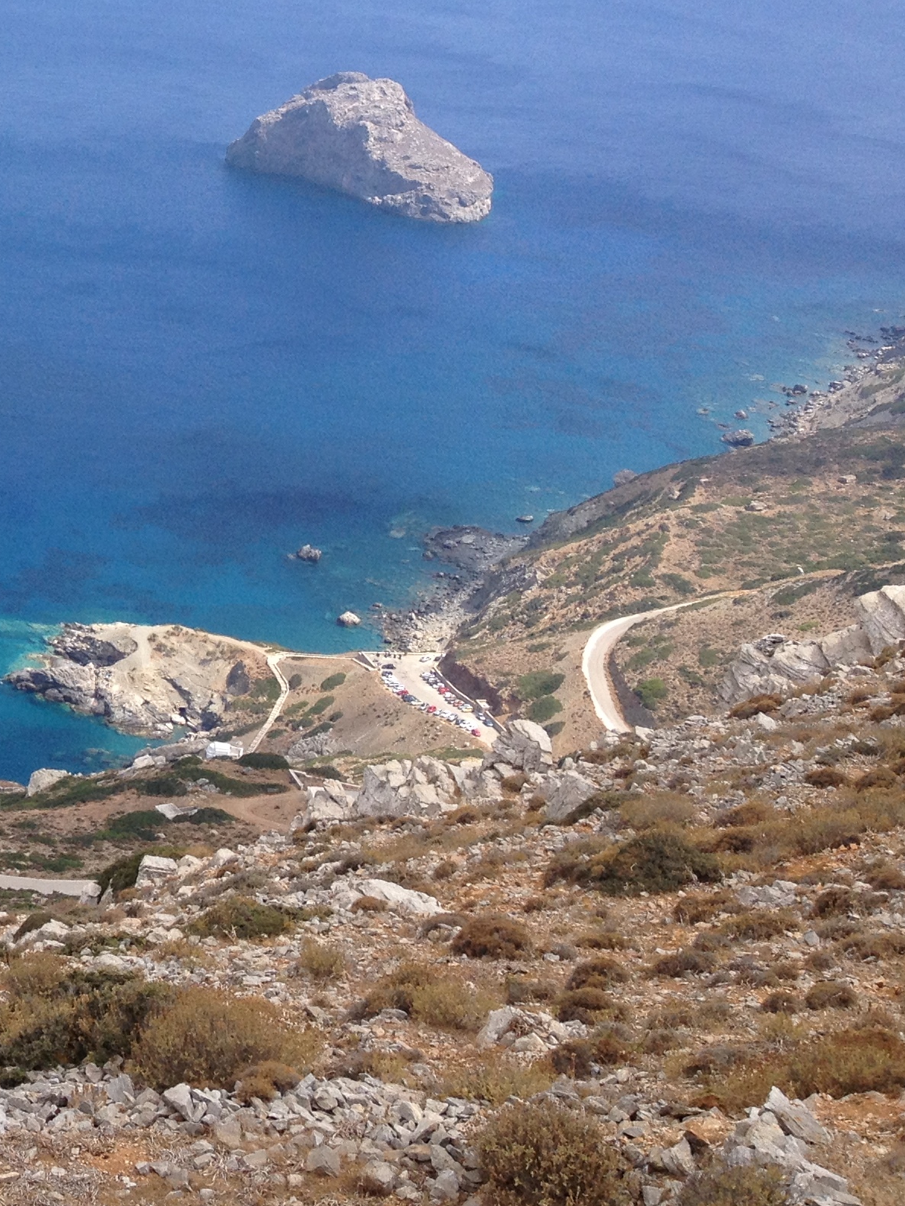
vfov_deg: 26.7
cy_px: 298
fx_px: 2510
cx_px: -316
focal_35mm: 72
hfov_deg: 18.8
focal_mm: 4.28
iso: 50
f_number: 2.4
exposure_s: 1/1416
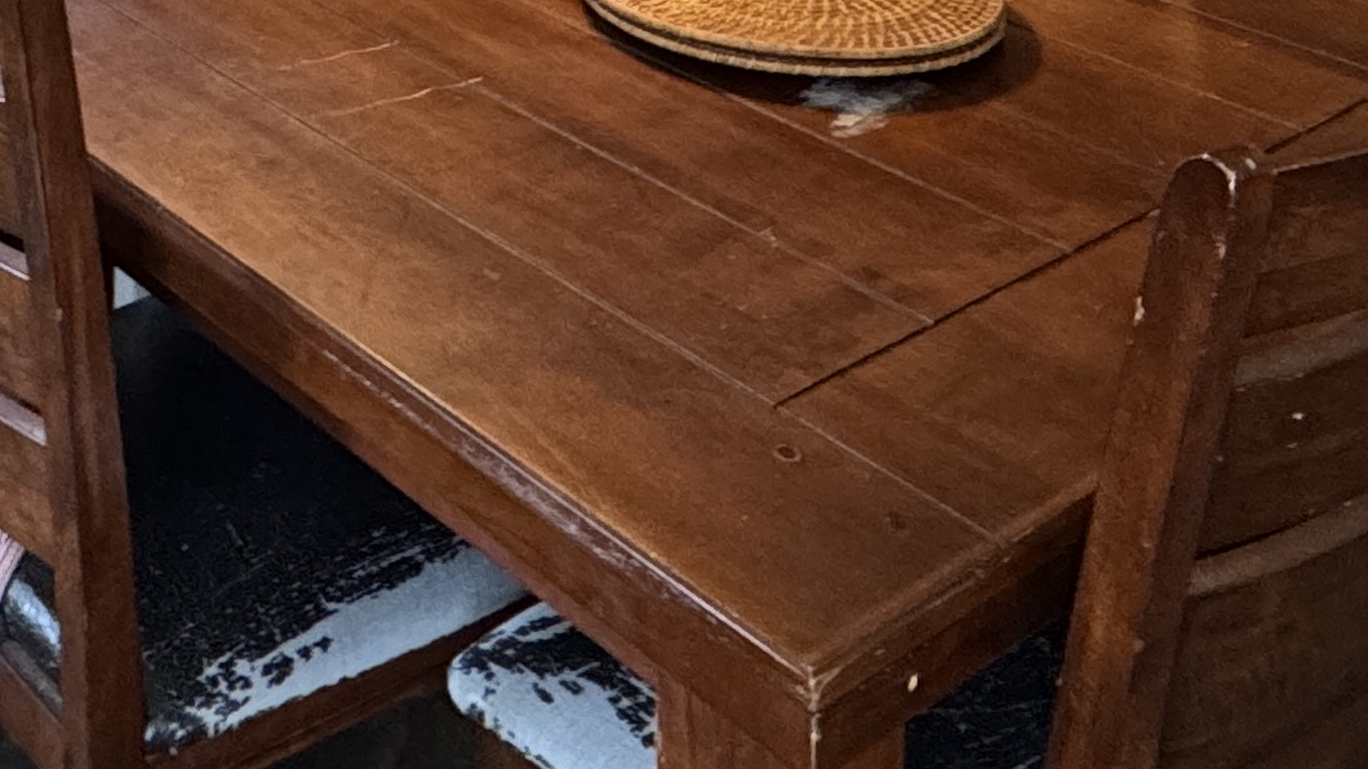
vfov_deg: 16.1
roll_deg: +0.6
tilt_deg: +0.1
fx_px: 2104
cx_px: 174
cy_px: -765
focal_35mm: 58
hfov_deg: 34.3
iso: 250
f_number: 2.2
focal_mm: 2.22
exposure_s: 1/60
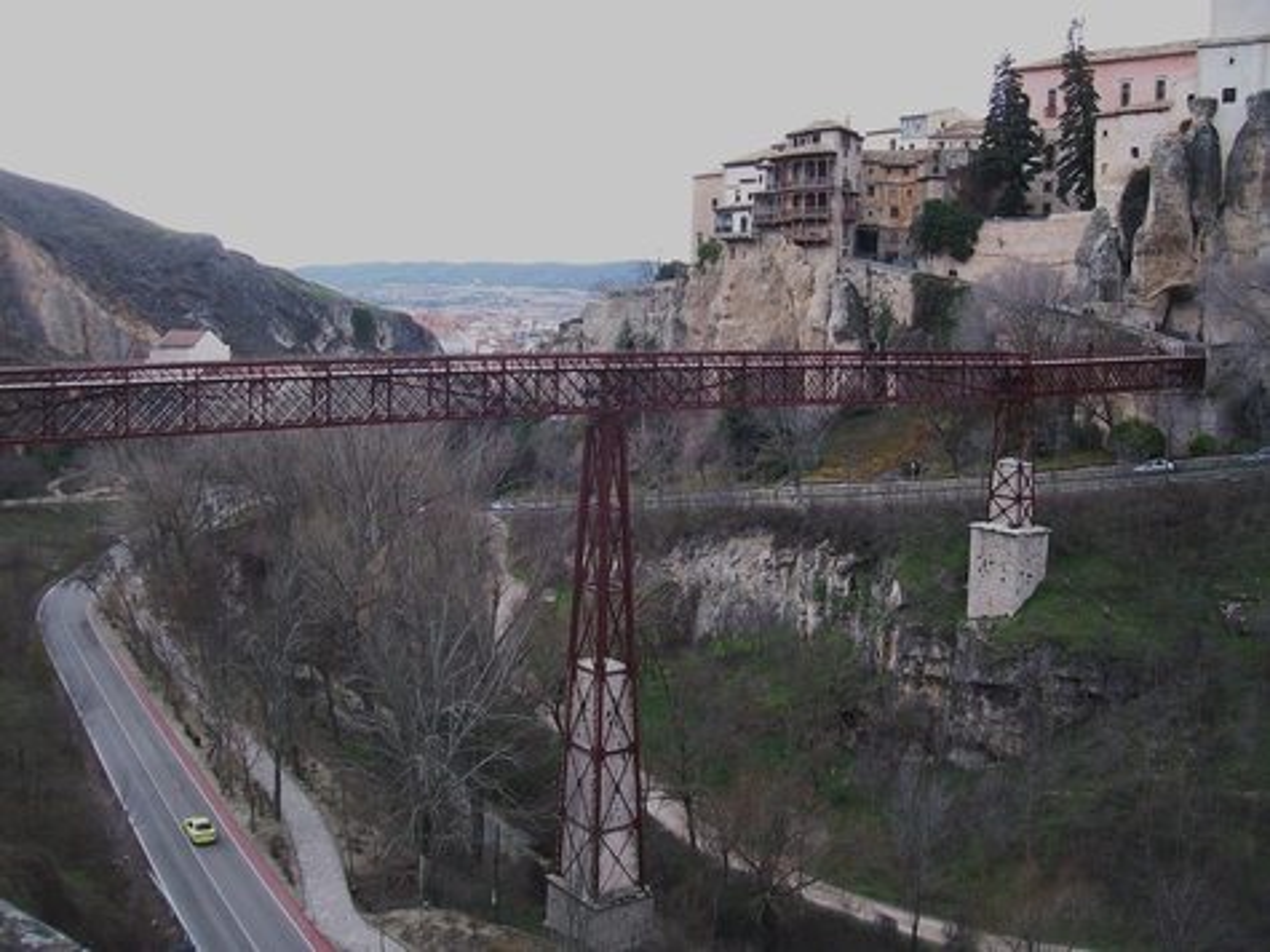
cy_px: 476
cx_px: 635
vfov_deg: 39.6
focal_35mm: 36
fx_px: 1320
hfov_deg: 51.4
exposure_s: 1/200
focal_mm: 6
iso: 80
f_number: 2.7
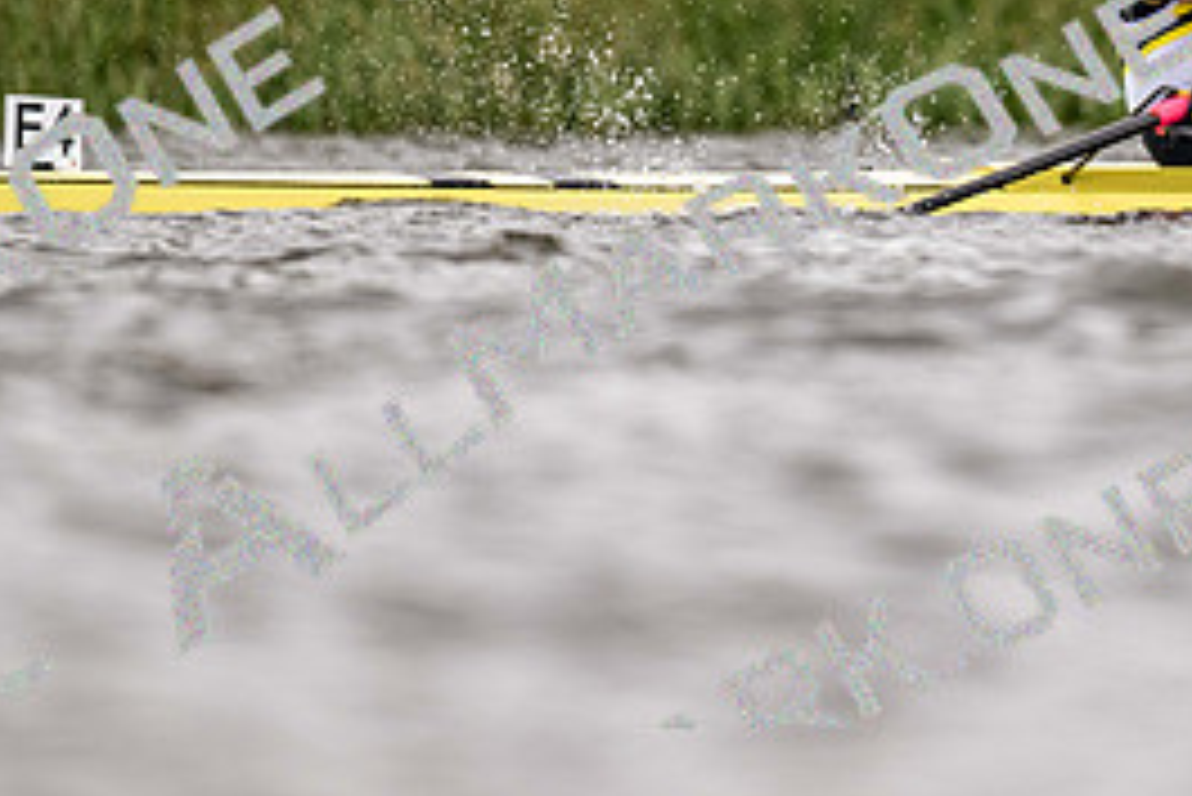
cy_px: -43
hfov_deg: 1.6
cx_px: 1075
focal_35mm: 1312
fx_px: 43464
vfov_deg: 1.0
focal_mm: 600
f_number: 4
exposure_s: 1/2500
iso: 800
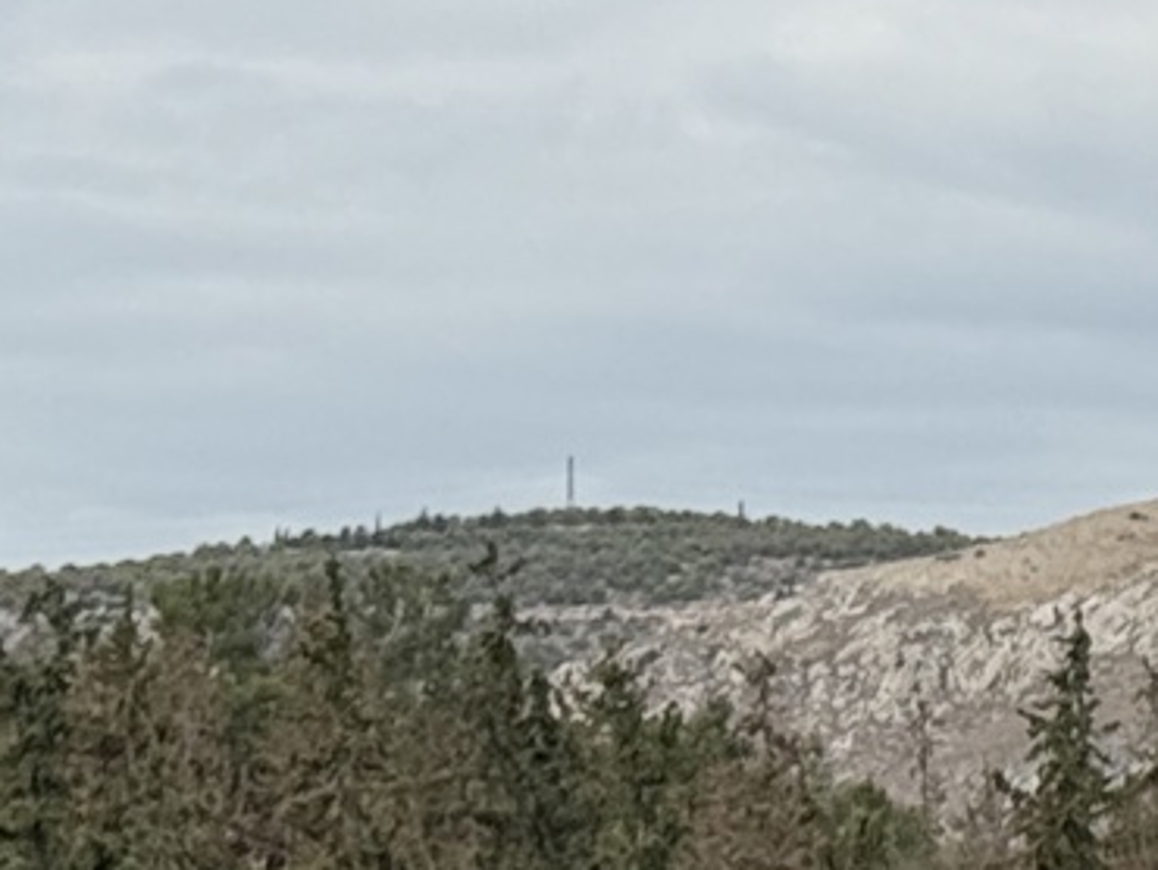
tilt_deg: +4.0
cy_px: 836
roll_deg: +0.3
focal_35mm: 249
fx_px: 8335
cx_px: 2698
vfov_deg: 6.0
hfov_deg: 7.5
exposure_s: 1/4329
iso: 64
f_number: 1.78
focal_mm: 6.76
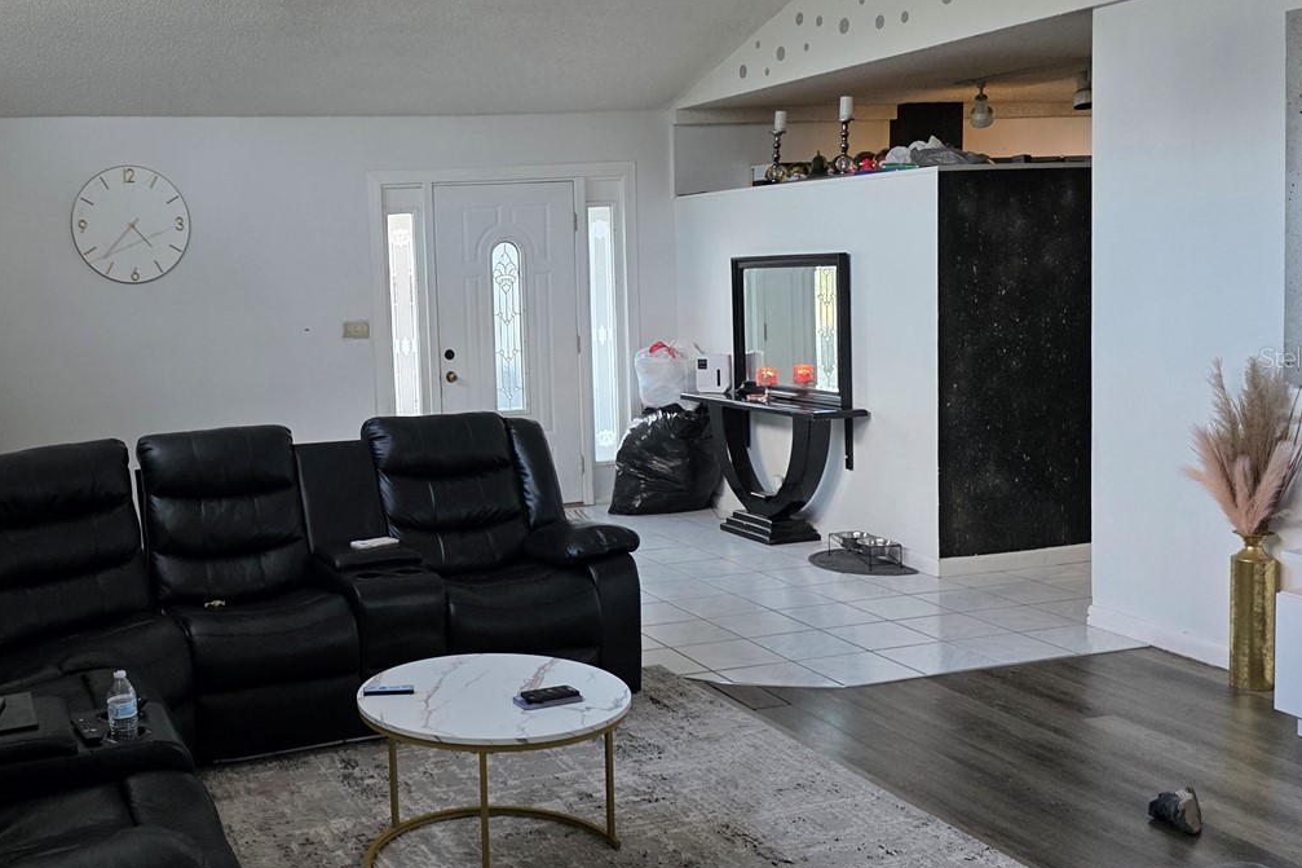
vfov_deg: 34.9
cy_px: 357
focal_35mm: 38
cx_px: 348
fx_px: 1374
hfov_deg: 49.0
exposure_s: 1/120
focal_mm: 6.3
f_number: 1.7
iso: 200
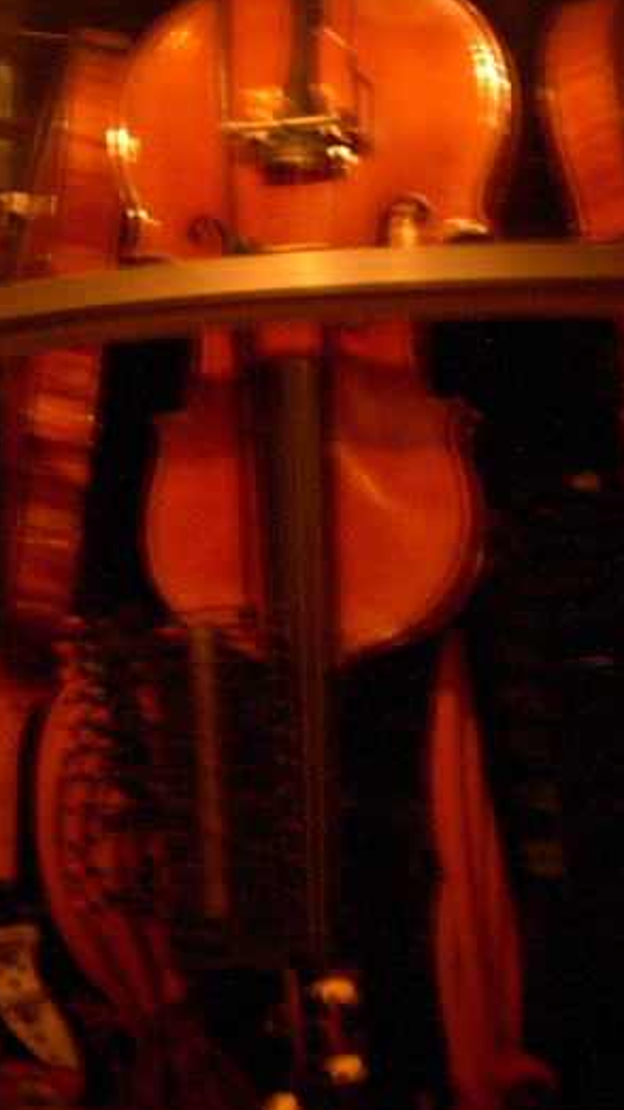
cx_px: 349
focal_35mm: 87
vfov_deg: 24.4
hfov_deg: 13.9
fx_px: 2560
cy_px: 492
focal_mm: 11.1
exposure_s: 1
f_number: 3.2
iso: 400
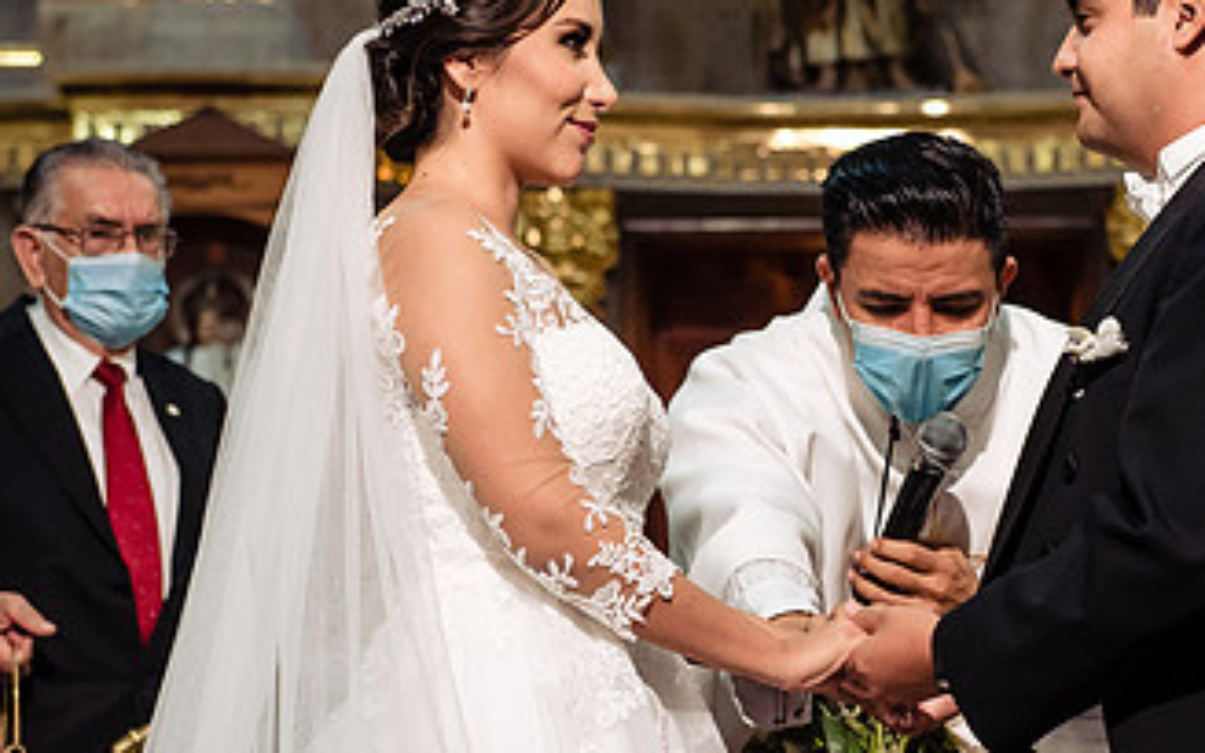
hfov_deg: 14.8
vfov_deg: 9.3
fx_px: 4630
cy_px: 335
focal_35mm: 141
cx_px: 832
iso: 2000
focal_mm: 70
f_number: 4
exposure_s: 1/125
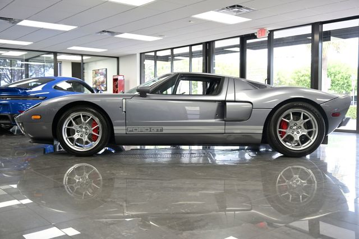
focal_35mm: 35
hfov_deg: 54.5
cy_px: 120
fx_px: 349
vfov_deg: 37.8
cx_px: 180
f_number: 4.5
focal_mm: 35
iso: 1250
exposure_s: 1/200
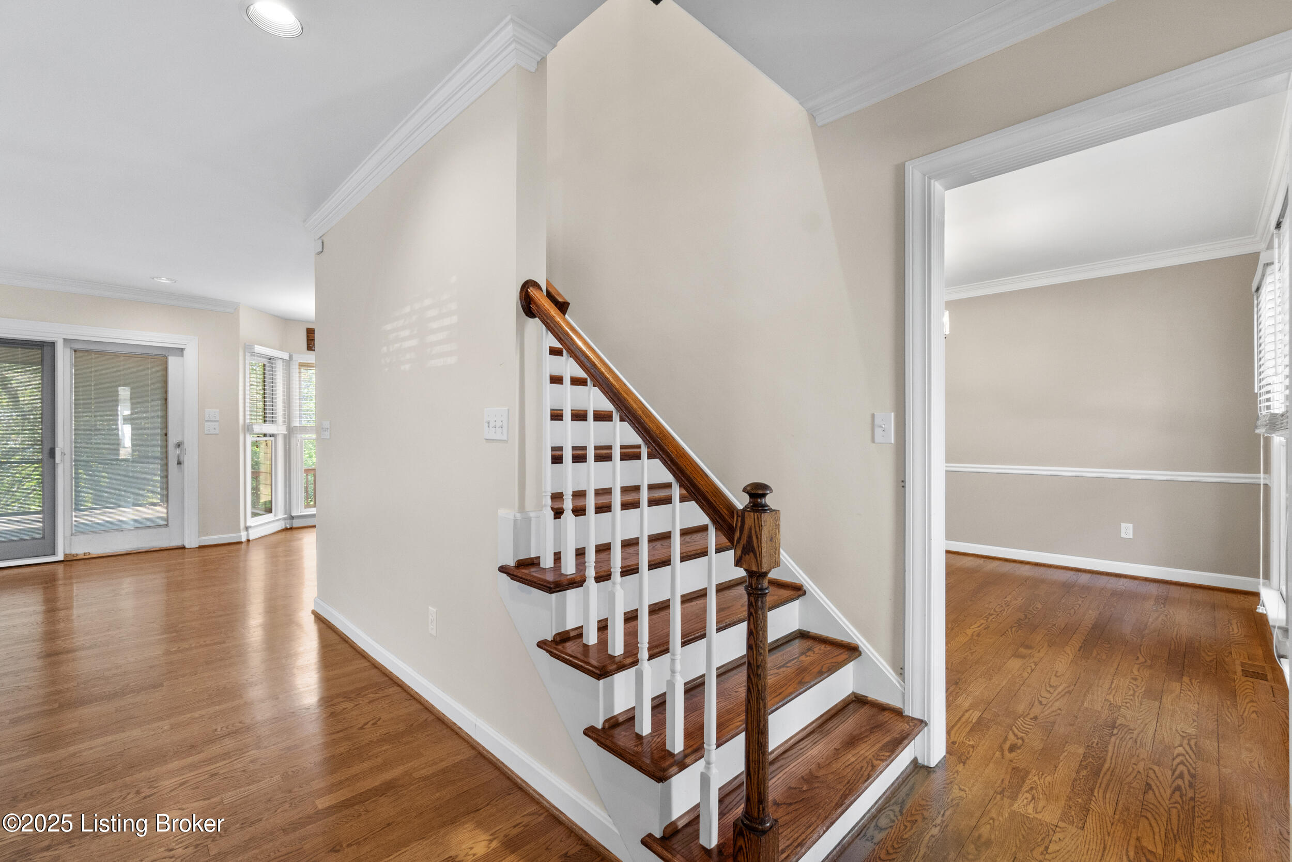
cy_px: 431
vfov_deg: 77.3
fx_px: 538
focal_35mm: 15
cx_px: 646
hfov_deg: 100.4
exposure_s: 1/2
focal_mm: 10
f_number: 9
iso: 400
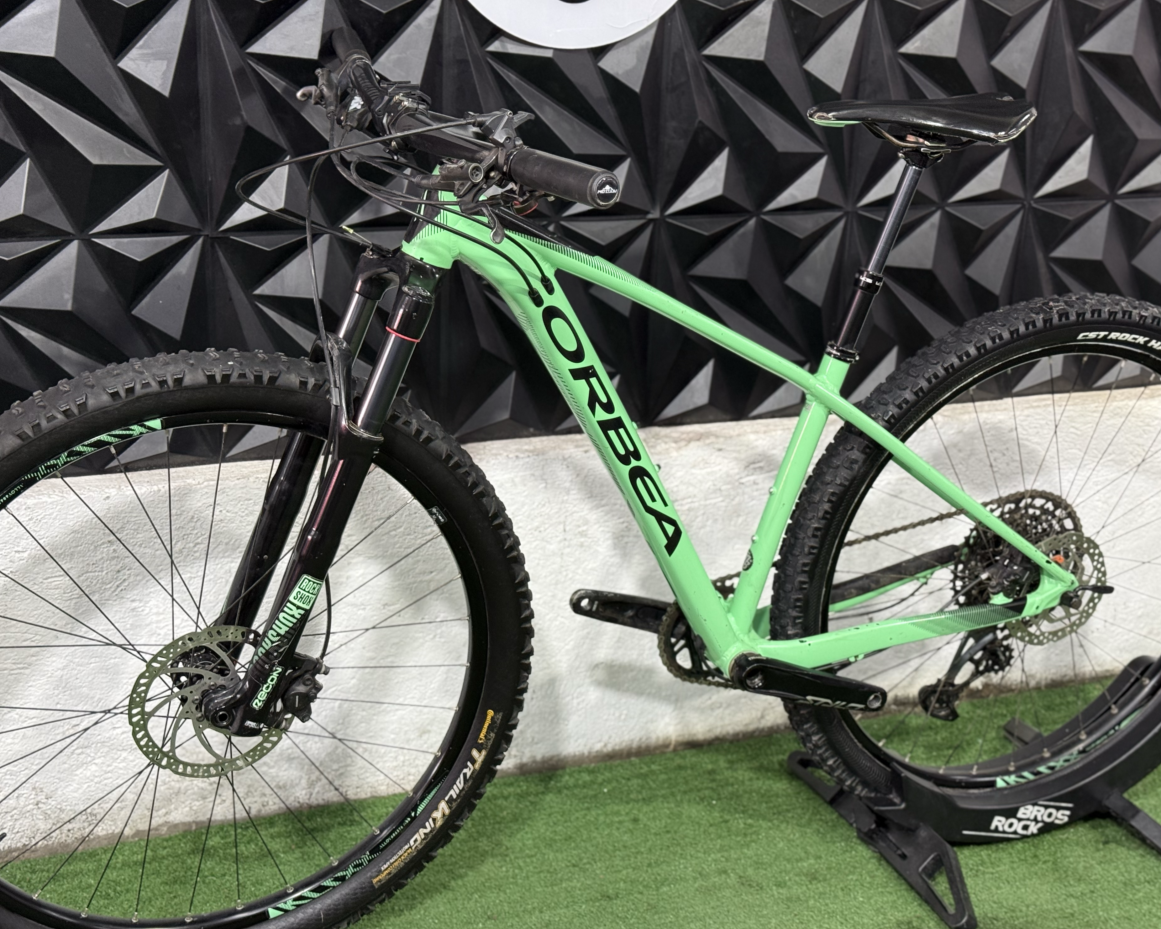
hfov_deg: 36.7
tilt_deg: -19.4
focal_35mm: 51
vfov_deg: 29.7
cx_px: 587
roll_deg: -2.7
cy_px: 463
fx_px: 1752
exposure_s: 1/60
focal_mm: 6.76
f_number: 1.78
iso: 160
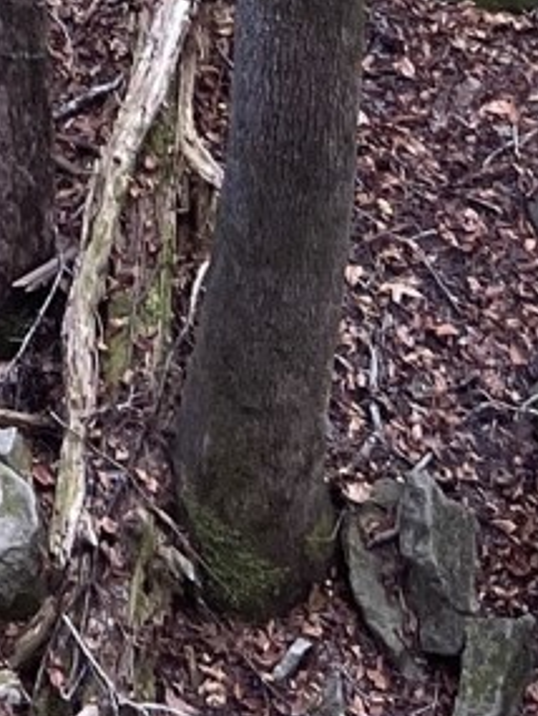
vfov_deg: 12.0
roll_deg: +4.3
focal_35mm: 140
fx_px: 2899
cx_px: -530
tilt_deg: -22.7
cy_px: -862
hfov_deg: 9.9
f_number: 1.5
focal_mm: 5.7
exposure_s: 1/60
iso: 160
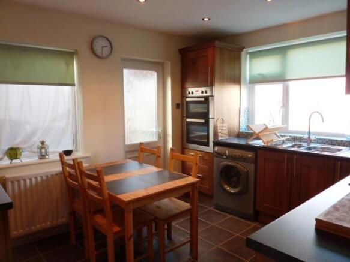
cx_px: 175
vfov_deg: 54.9
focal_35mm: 25
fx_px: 253
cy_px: 131
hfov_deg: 69.4
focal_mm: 4.1
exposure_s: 1/30
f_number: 3.3
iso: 200
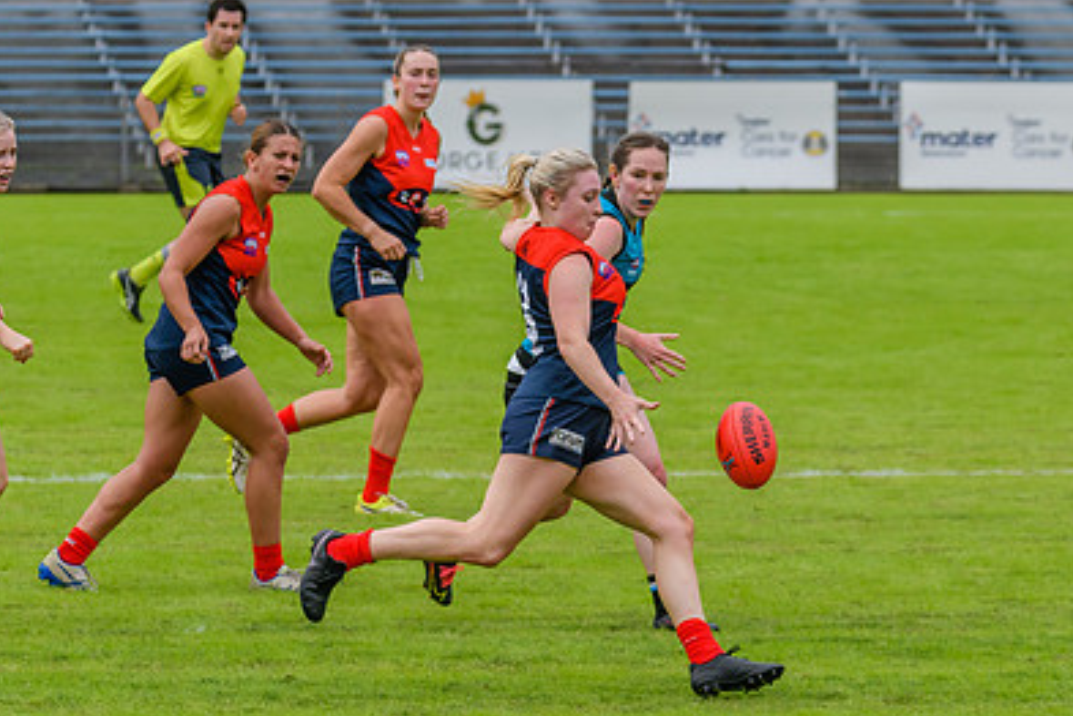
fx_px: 11683
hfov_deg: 5.3
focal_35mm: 392
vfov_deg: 3.5
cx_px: 635
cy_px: 497
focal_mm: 195
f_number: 6.3
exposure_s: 1/1600
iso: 800
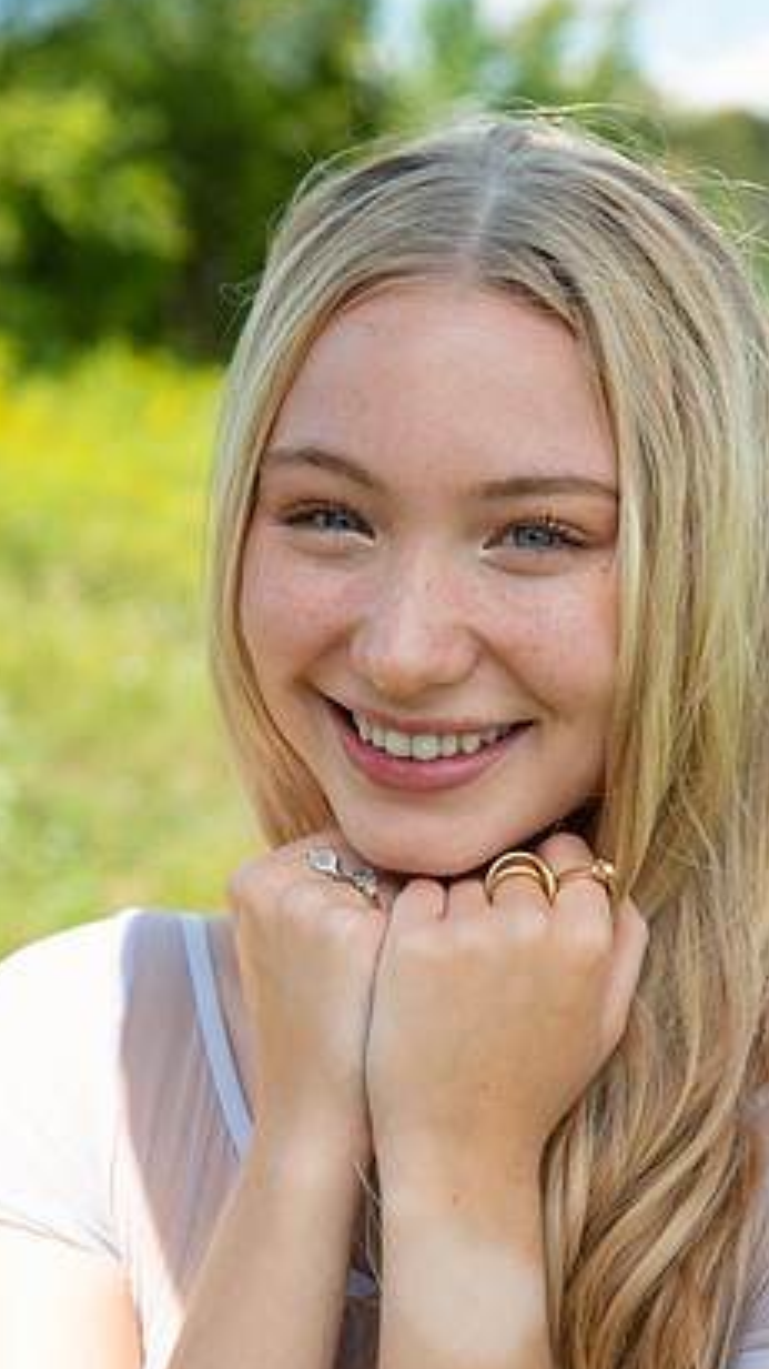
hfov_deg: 11.1
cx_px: 473
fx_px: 3954
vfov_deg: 19.6
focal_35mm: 109
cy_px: 713
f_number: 8
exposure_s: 1/640
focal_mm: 95
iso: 320
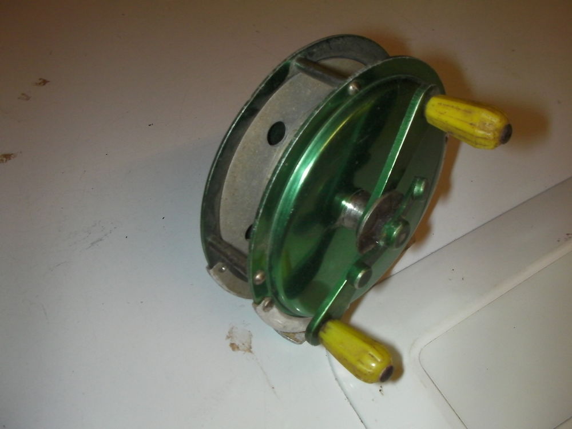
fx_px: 628
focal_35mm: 38
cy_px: 214
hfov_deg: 49.0
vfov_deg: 37.7
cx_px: 286
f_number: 5.6
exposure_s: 1/30
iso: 200
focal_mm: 6.3
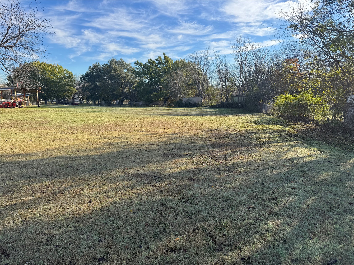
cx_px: 177
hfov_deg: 71.6
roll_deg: -0.3
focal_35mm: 24
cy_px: 132
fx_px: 245
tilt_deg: -9.4
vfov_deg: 56.8
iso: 80
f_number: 1.78
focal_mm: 6.76
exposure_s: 1/2174
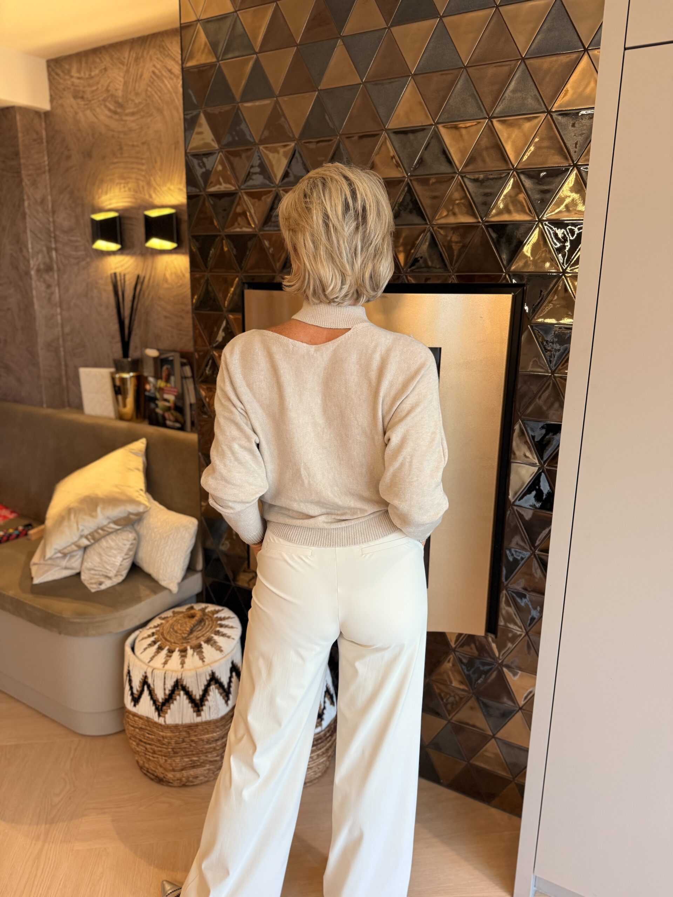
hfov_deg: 56.8
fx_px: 622
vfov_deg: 71.6
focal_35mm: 24
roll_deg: -1.6
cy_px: 448
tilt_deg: -13.3
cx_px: 336
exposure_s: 1/100
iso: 160
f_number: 1.78
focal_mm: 6.76
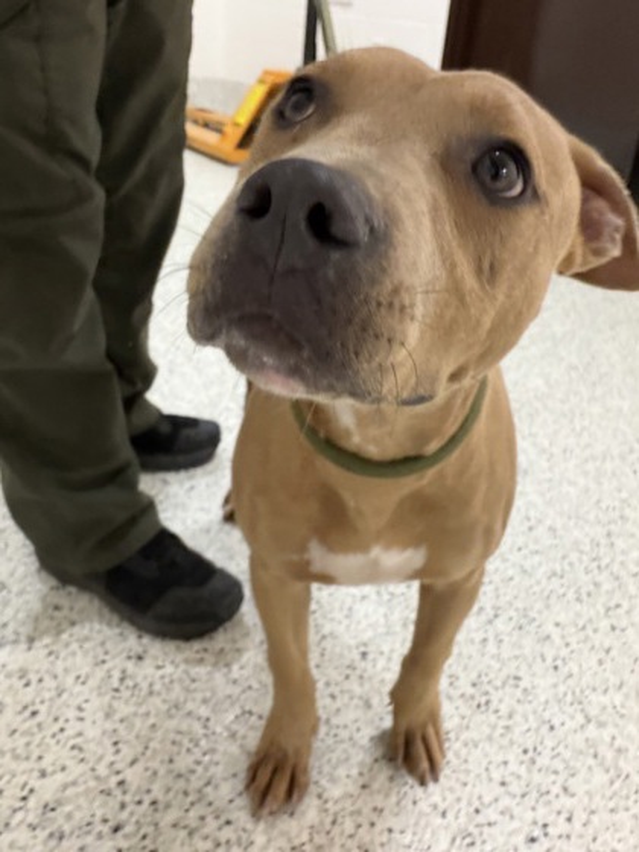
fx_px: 738
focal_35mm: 30
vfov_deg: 60.0
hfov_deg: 46.8
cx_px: 320
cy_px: 426
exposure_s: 1/60
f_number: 1.9
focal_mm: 2.71
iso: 200
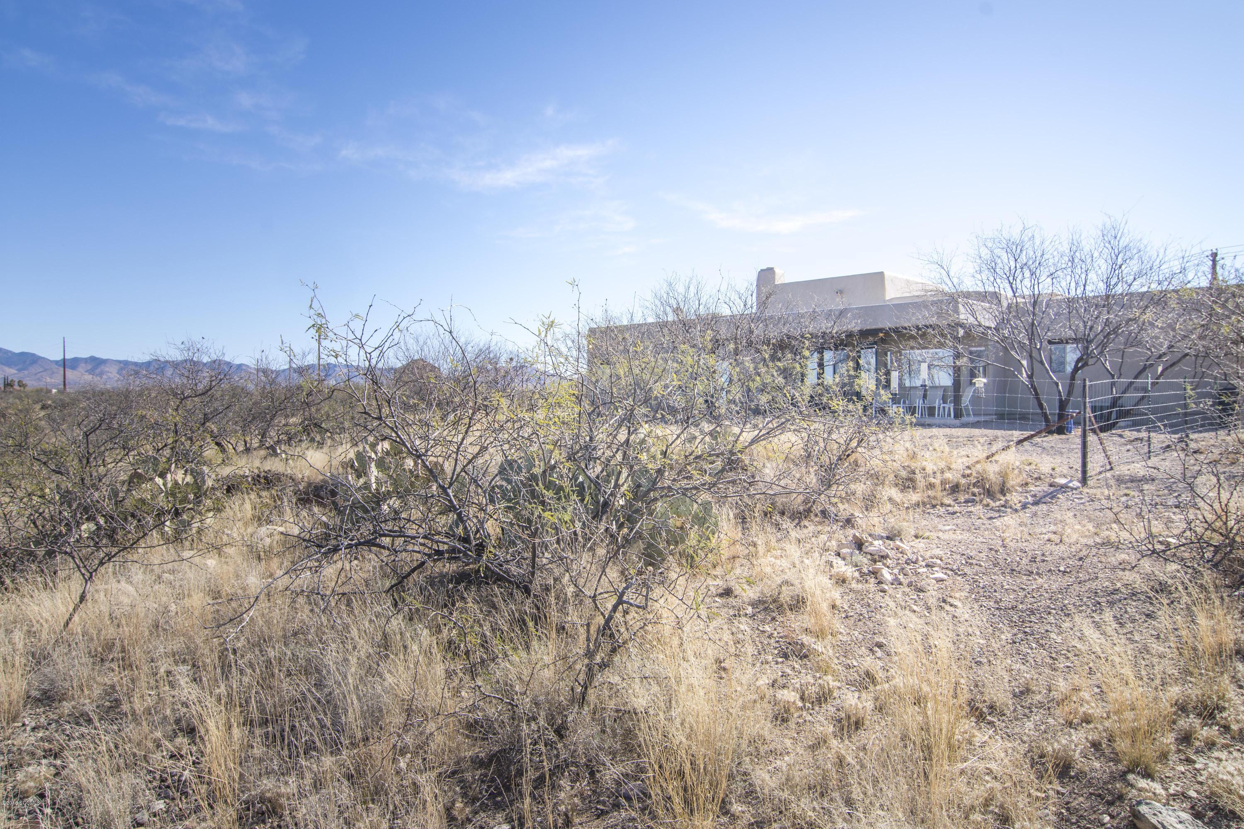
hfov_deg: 73.7
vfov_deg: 53.1
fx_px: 829
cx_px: 622
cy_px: 414
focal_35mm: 24
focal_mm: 16
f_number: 8
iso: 100
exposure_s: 1/160
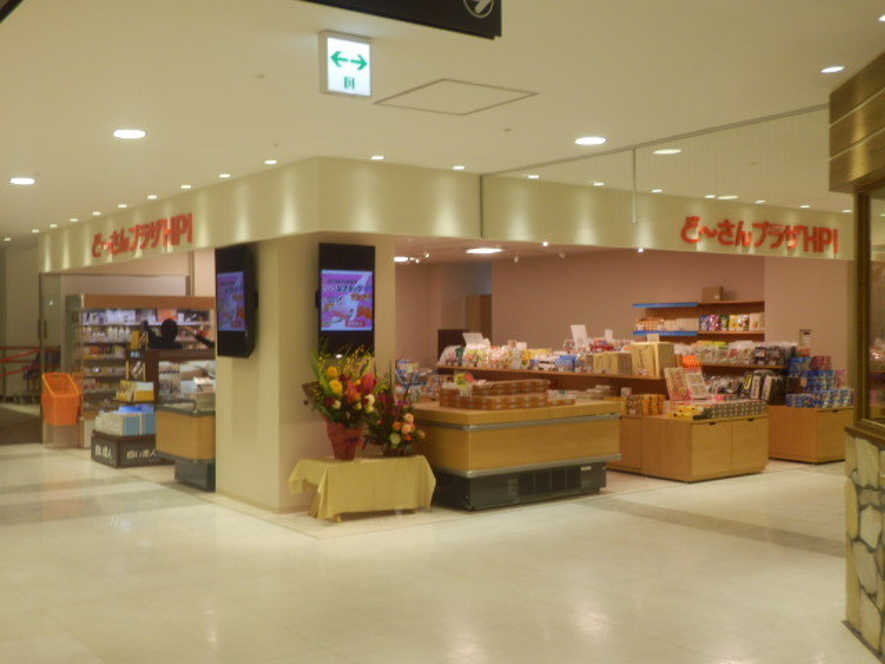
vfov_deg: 32.9
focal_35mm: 44
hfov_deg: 42.9
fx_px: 1125
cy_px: 332
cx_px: 442
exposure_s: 1/40
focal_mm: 7.9
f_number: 4.2
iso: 125
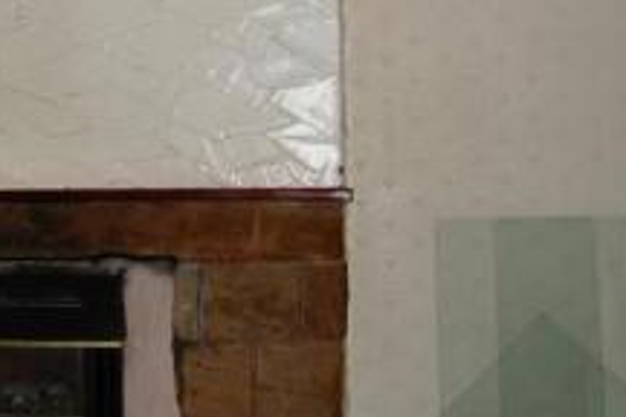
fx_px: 1426
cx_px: 12
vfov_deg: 16.6
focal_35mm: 82
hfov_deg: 23.8
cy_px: 168
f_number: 3.5
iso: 400
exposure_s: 1/60
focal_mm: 18
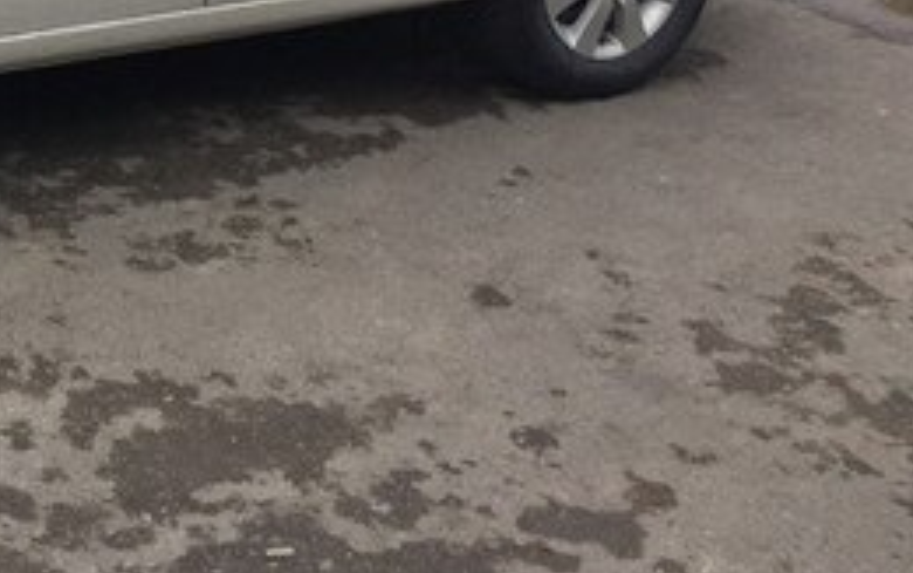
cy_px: -206
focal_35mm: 78
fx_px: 1942
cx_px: -147
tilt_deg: -11.3
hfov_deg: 24.3
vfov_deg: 15.8
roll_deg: -1.2
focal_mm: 4.15
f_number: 2.2
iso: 32
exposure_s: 1/465
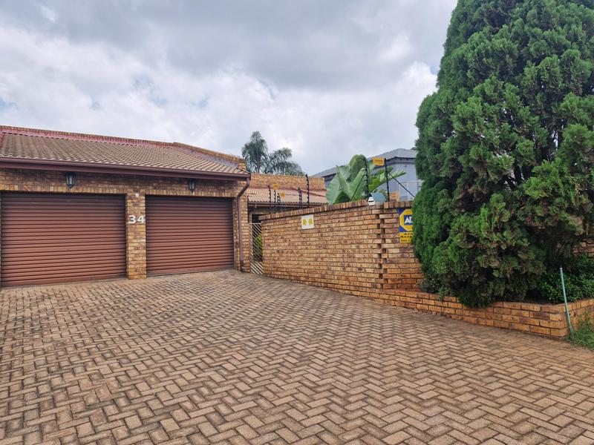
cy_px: 222
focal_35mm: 23
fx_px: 395
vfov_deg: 58.9
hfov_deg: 73.9
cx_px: 297
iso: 50
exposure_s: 1/1628
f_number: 1.8
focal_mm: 5.54
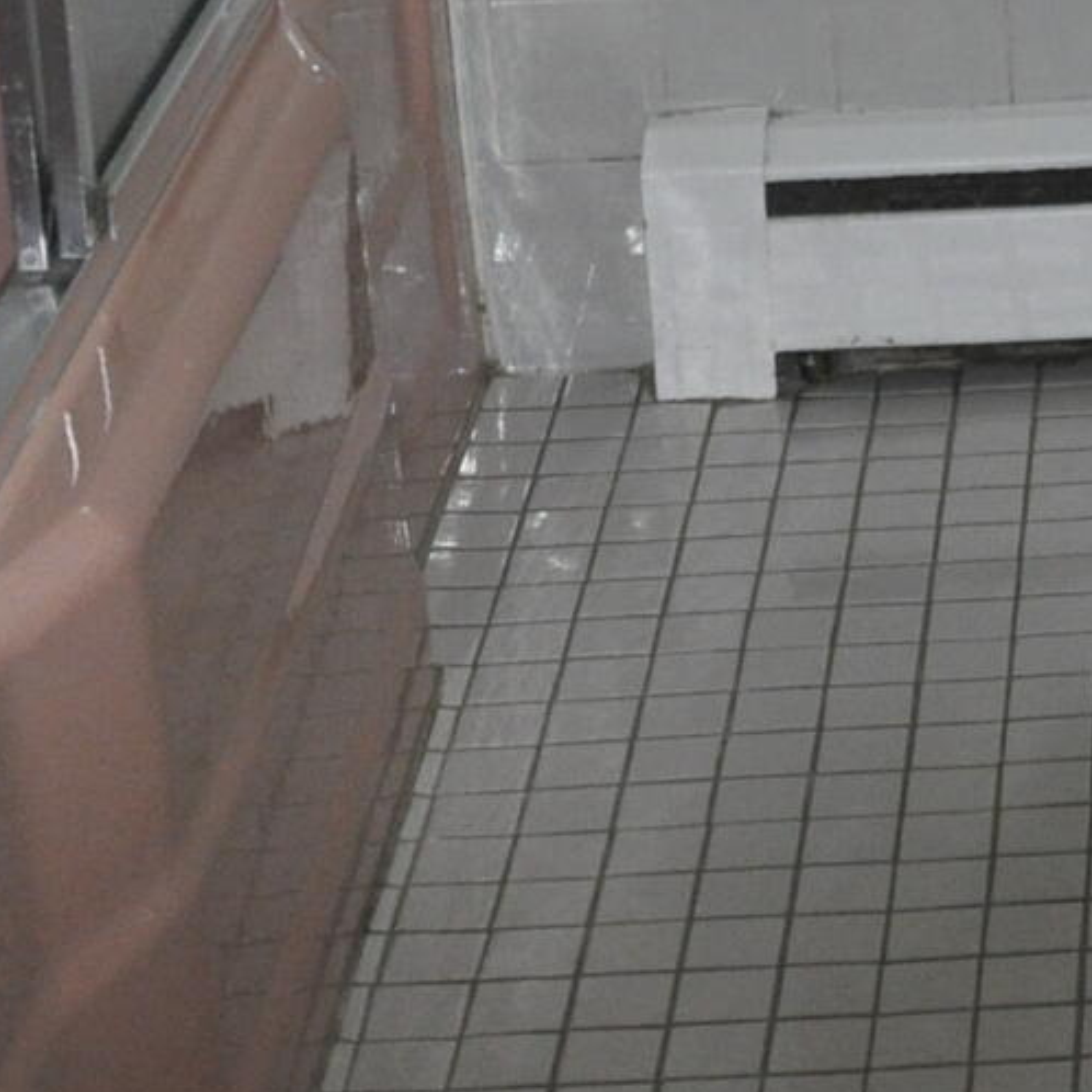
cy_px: -888
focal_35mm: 138
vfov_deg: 11.7
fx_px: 4925
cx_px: 1544
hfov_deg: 12.2
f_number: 3.5
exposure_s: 1/60
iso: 800
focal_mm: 18
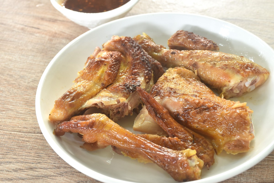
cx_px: 137
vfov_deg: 18.2
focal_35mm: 75
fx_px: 571
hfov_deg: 27.0
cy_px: 92
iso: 100
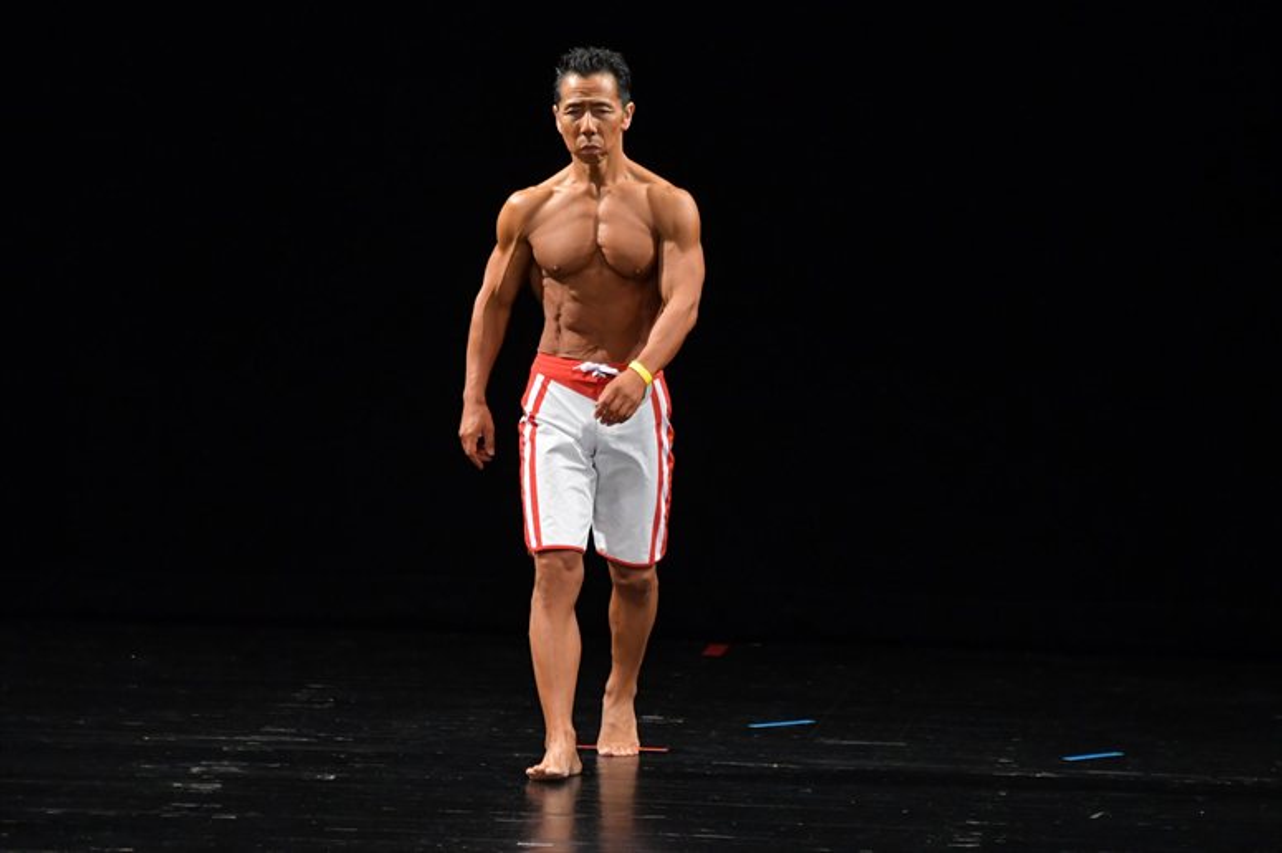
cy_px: 426
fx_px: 11212
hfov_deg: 6.5
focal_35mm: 315
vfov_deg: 4.4
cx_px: 641
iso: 3200
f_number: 5.6
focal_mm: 210
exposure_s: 1/400
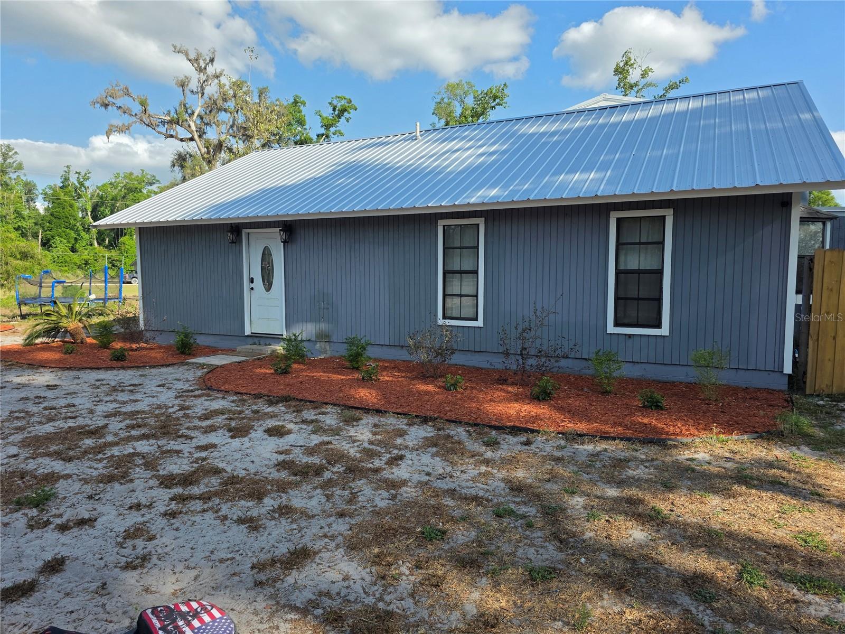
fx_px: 561
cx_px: 422
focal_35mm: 23
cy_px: 317
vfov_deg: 58.9
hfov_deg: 73.9
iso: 80
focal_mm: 6.3
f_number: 1.7
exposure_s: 1/3185
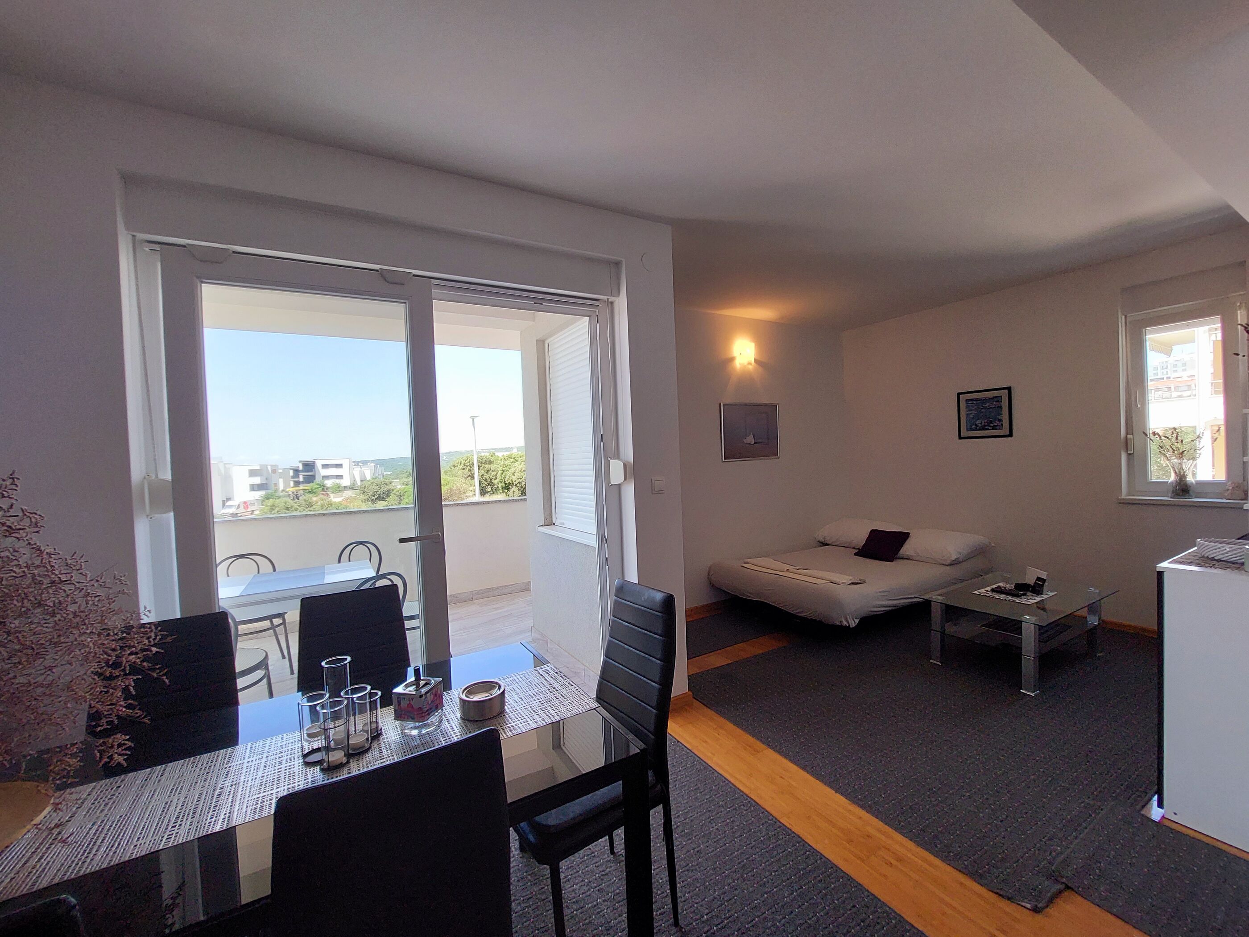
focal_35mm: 13
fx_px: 469
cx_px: 624
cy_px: 468
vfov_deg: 89.9
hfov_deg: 106.2
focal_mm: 1.74
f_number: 2.2
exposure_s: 1/120
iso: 50
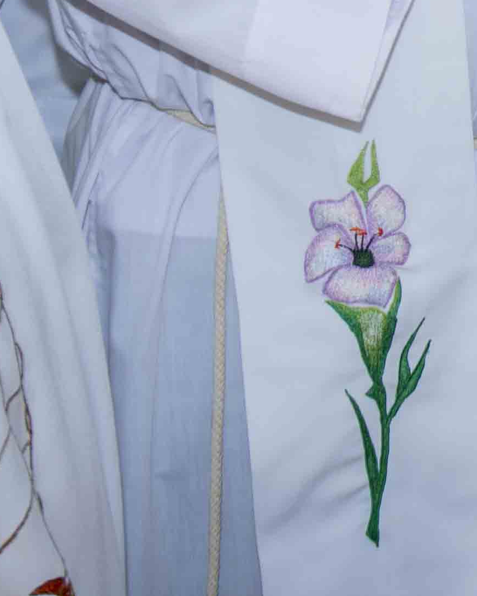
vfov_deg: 10.5
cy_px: -337
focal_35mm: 176
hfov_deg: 8.2
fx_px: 3105
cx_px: 1042
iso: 250
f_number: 5
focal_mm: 34
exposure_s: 1/200
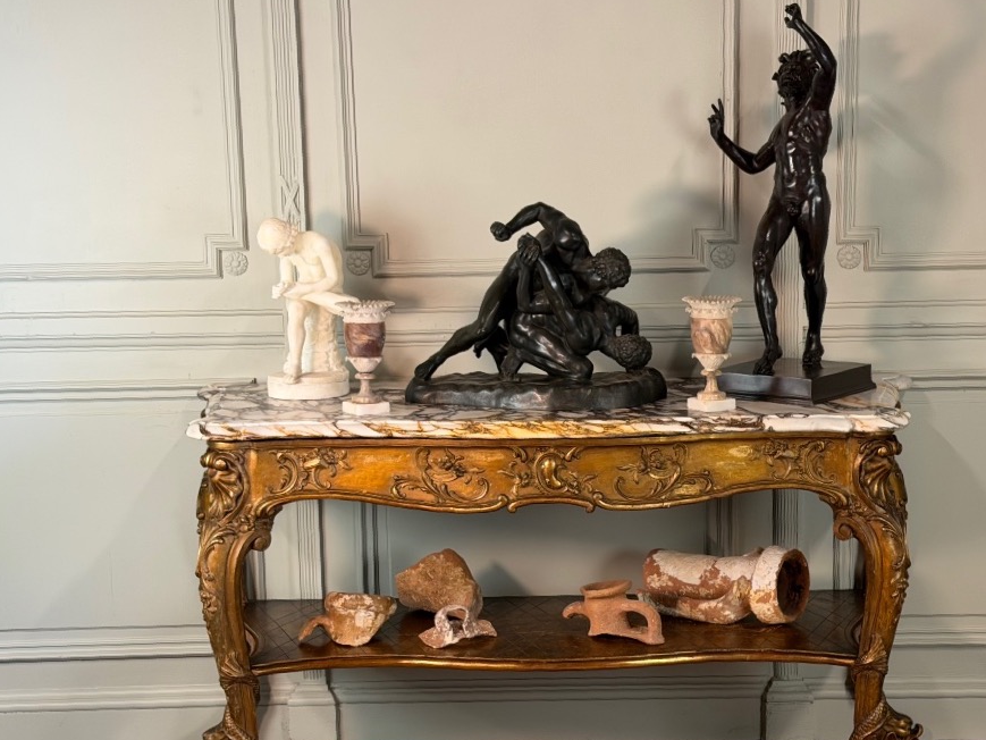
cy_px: 453
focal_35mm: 63
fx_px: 1795
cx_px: 600
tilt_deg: -9.7
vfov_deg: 23.2
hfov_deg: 30.6
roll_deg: -0.9
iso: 160
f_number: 1.78
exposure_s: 1/50
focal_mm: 6.76
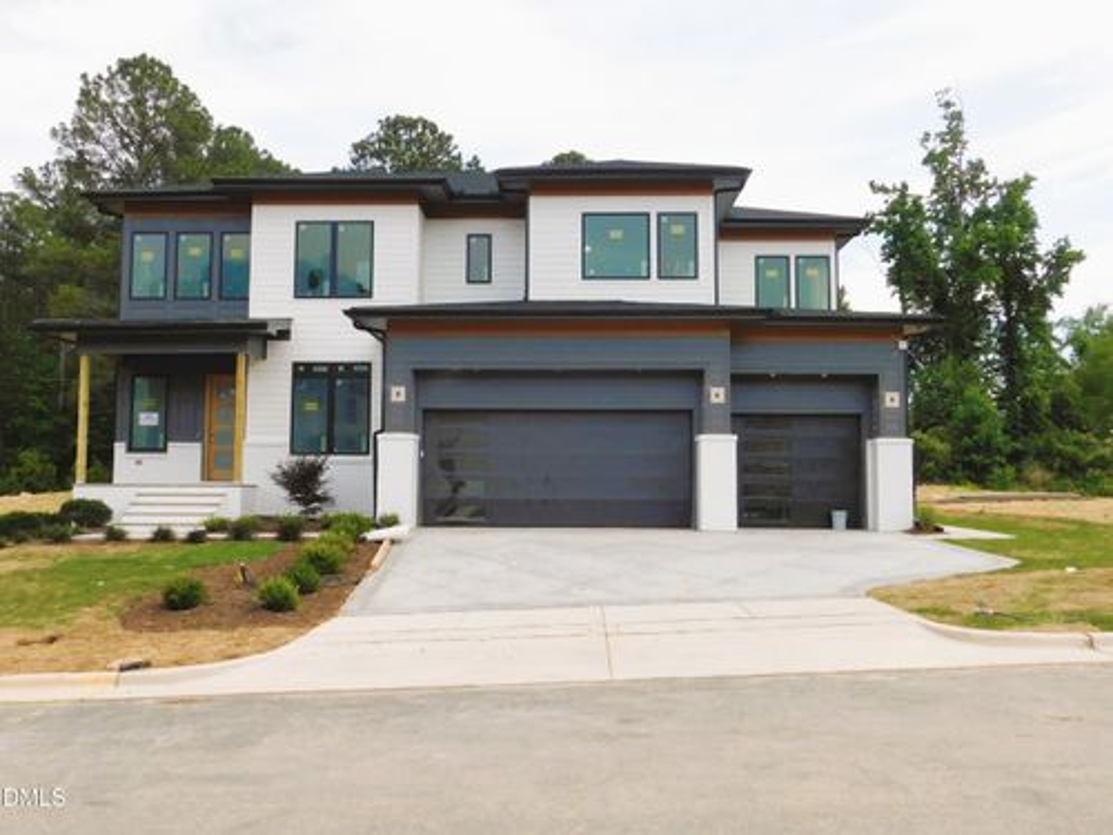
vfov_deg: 46.8
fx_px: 965
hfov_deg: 60.0
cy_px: 418
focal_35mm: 30
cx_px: 556
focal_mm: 5.3
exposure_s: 1/1000
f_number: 3.2
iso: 125
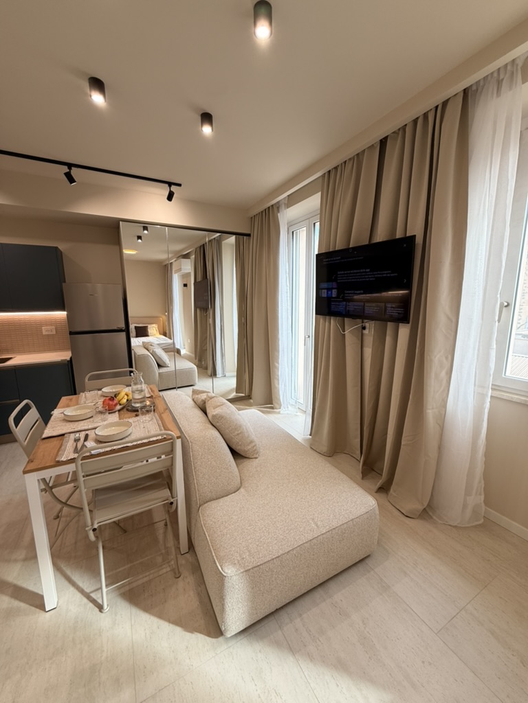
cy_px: 352
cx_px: 264
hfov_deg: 85.7
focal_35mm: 14
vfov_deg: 102.1
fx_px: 285
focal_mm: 2.22
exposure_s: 1/121
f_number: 2.2
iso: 50
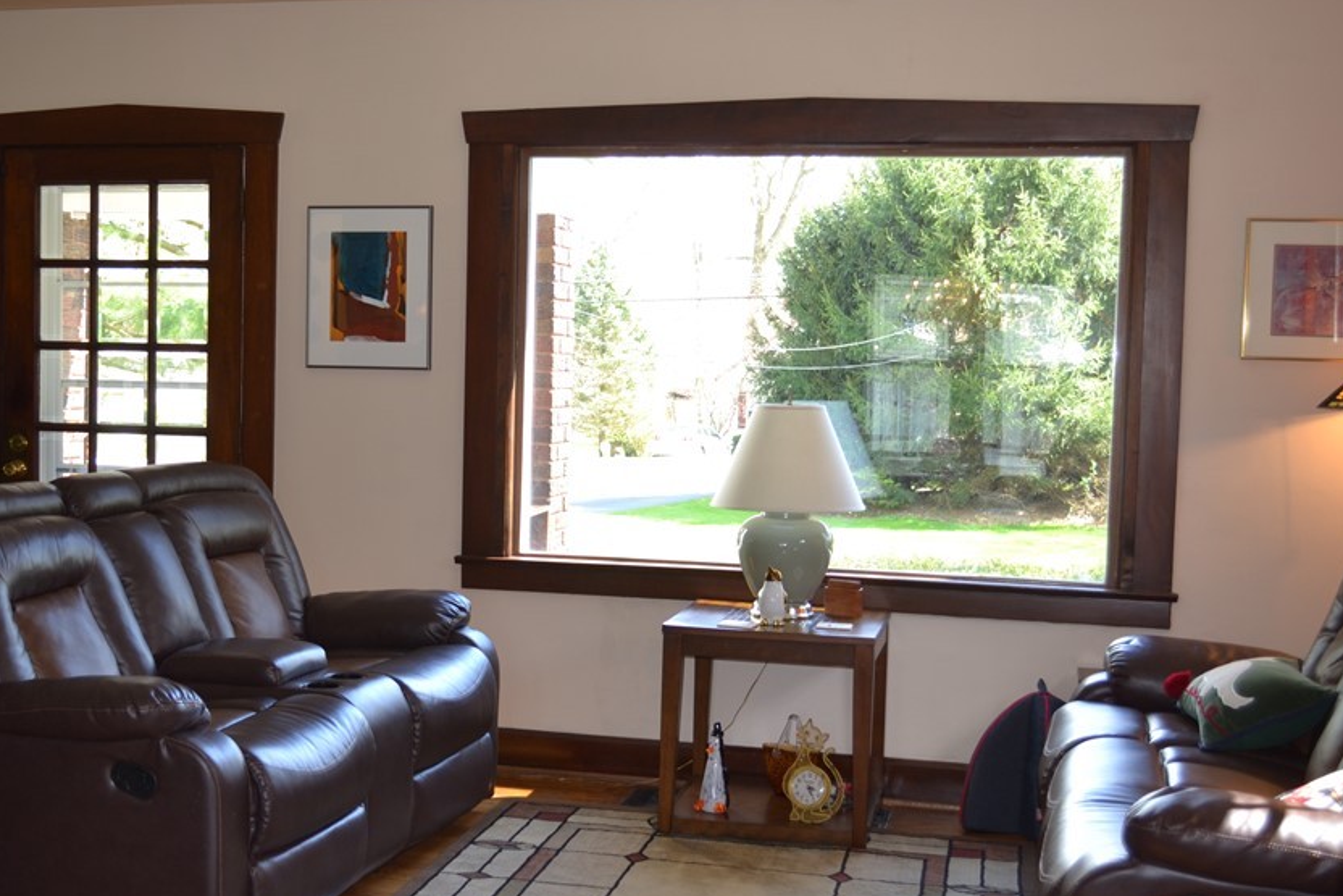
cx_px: 534
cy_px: 470
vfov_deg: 28.7
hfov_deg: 41.7
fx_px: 1754
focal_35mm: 47
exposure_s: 1/30
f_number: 4
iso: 140
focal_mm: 24
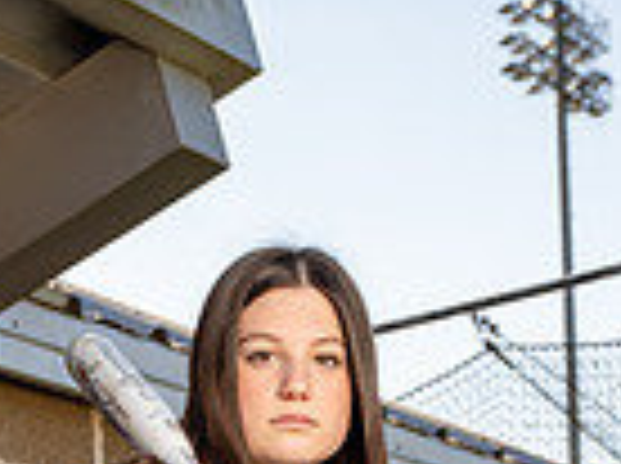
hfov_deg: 15.0
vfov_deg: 10.1
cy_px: 1005
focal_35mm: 132
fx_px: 2364
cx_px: 351
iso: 100
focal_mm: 42
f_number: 6.3
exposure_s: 1/250
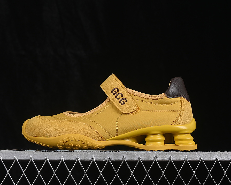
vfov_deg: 18.1
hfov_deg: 22.5
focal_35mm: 85
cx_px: 113
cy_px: 93
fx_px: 581
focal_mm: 50
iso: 160
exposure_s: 1/80
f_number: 8
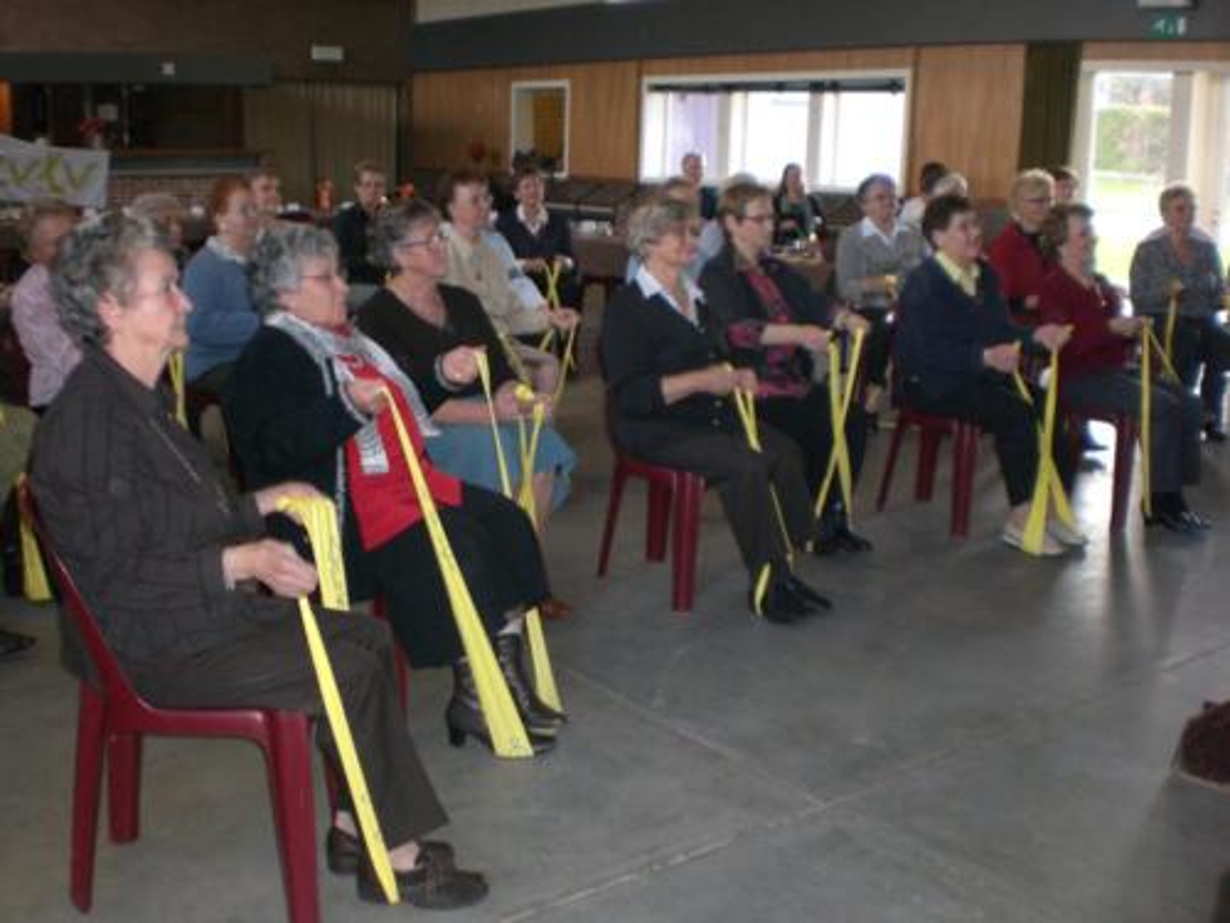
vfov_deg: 37.7
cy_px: 462
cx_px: 615
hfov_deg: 49.0
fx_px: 1350
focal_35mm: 38
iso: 200
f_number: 3.1
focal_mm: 6.3
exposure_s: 1/60
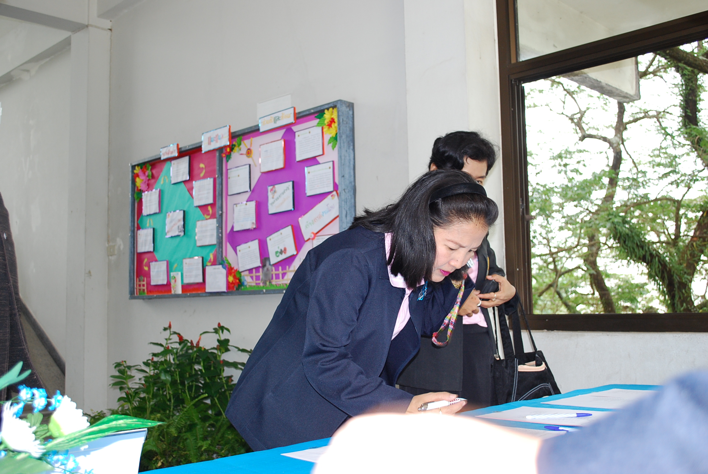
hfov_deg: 49.5
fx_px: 768
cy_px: 237
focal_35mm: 39
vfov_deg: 34.3
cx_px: 354
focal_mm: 26
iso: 400
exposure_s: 1/50
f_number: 4.2
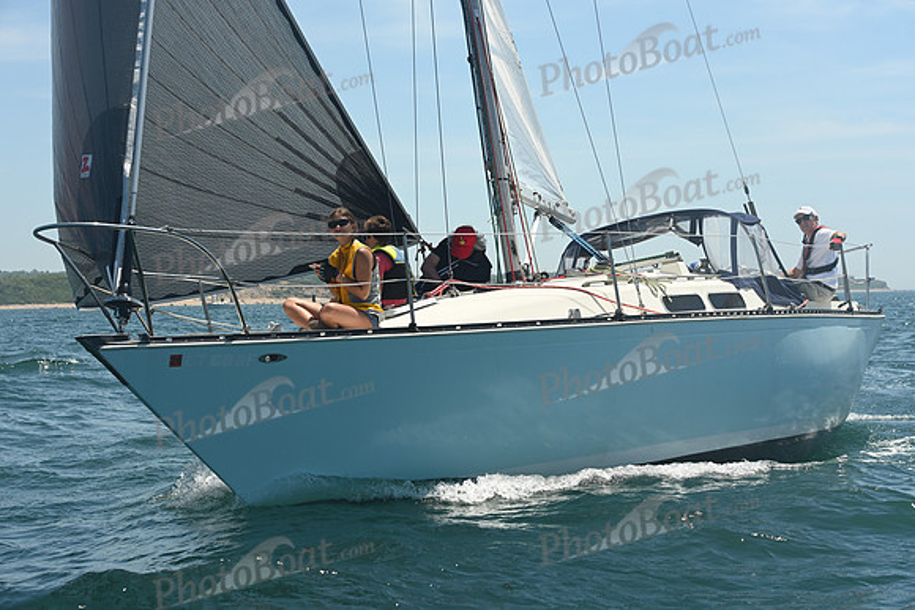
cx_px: 458
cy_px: 305
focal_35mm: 70
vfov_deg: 19.5
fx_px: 1779
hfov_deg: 28.8
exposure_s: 1/1000
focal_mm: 70
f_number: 8
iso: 320
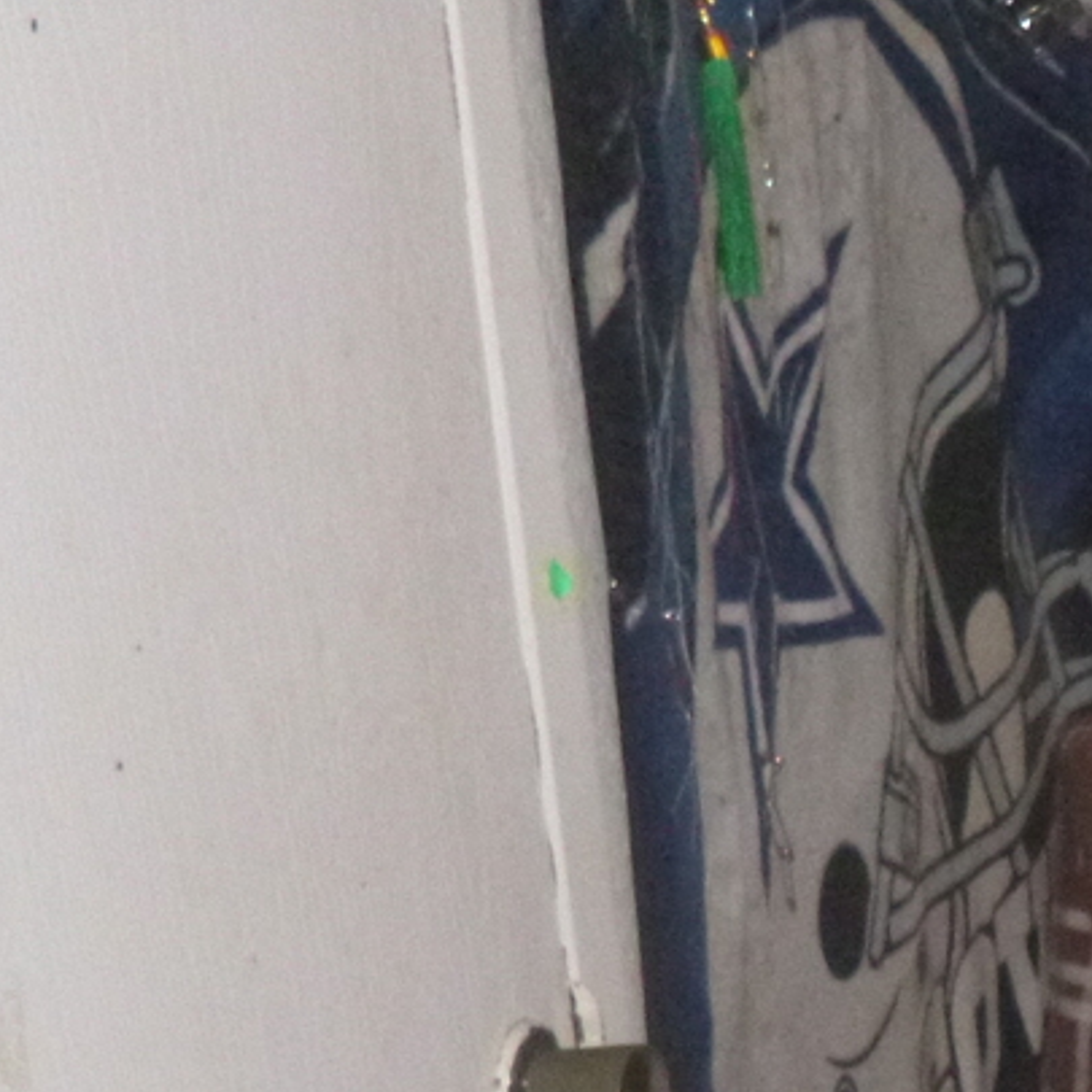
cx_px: 1753
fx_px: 4033
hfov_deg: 14.2
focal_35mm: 113
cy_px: 1354
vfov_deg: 14.8
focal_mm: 6.4
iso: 640
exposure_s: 1/60
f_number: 4.4
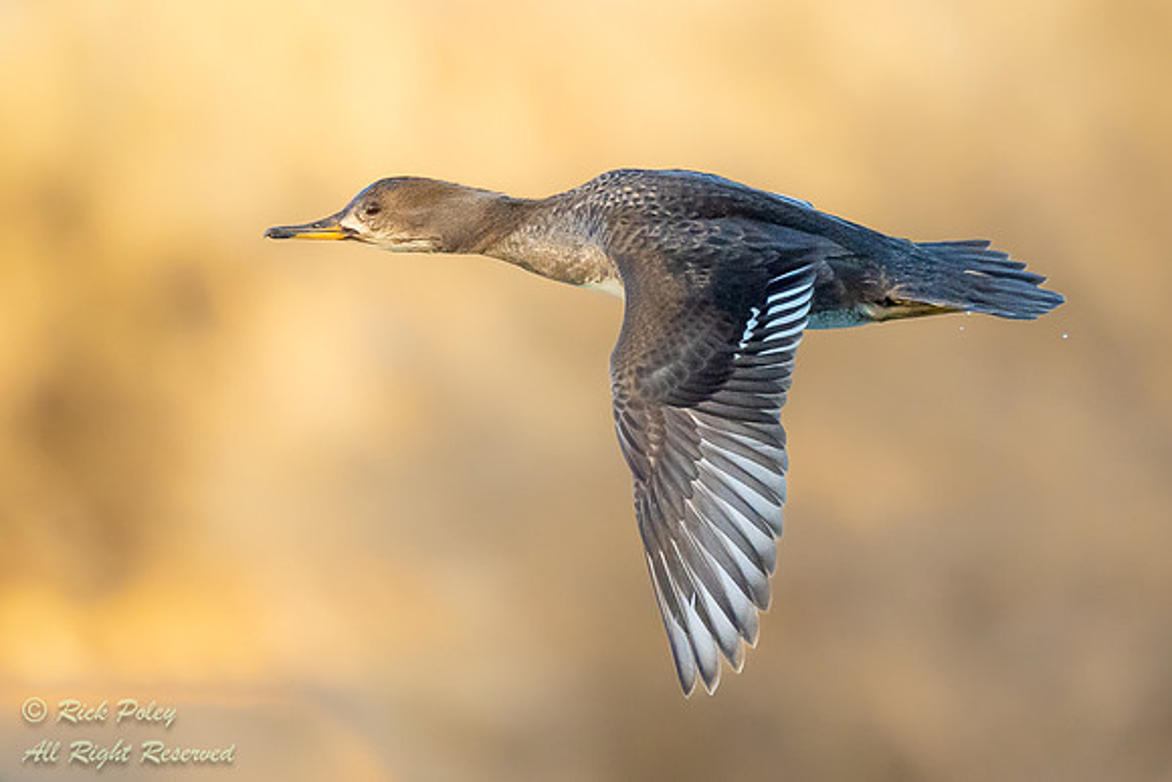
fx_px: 32295
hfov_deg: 2.1
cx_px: 800
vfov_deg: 1.4
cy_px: 158
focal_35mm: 992
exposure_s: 1/3200
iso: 8000
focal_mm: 600
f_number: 7.1
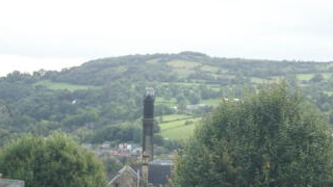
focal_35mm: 70
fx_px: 618
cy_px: 128
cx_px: 209
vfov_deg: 17.2
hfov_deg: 30.0
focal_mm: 30
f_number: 4.5
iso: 400
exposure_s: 1/40
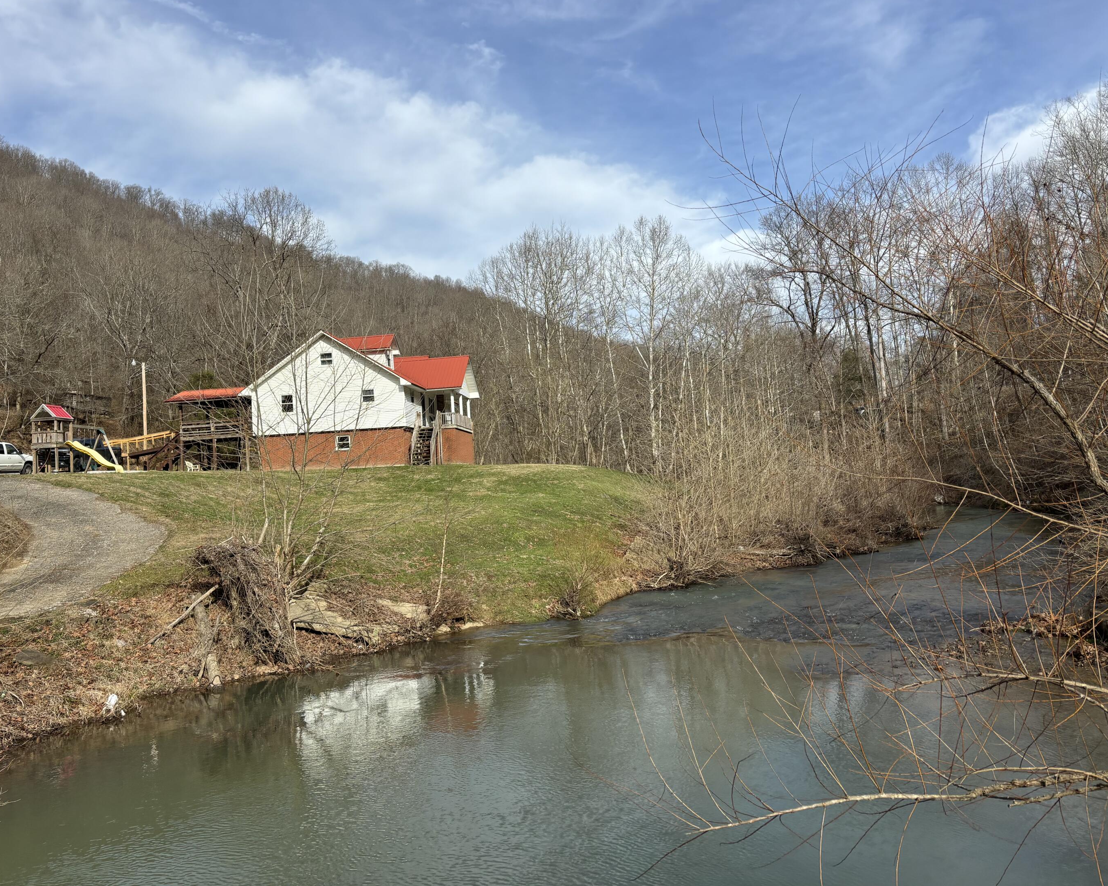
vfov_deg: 51.5
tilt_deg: +3.6
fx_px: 918
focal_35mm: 28
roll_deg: +3.1
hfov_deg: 62.2
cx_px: 518
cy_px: 429
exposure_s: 1/3413
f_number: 1.6
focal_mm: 5.96
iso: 50
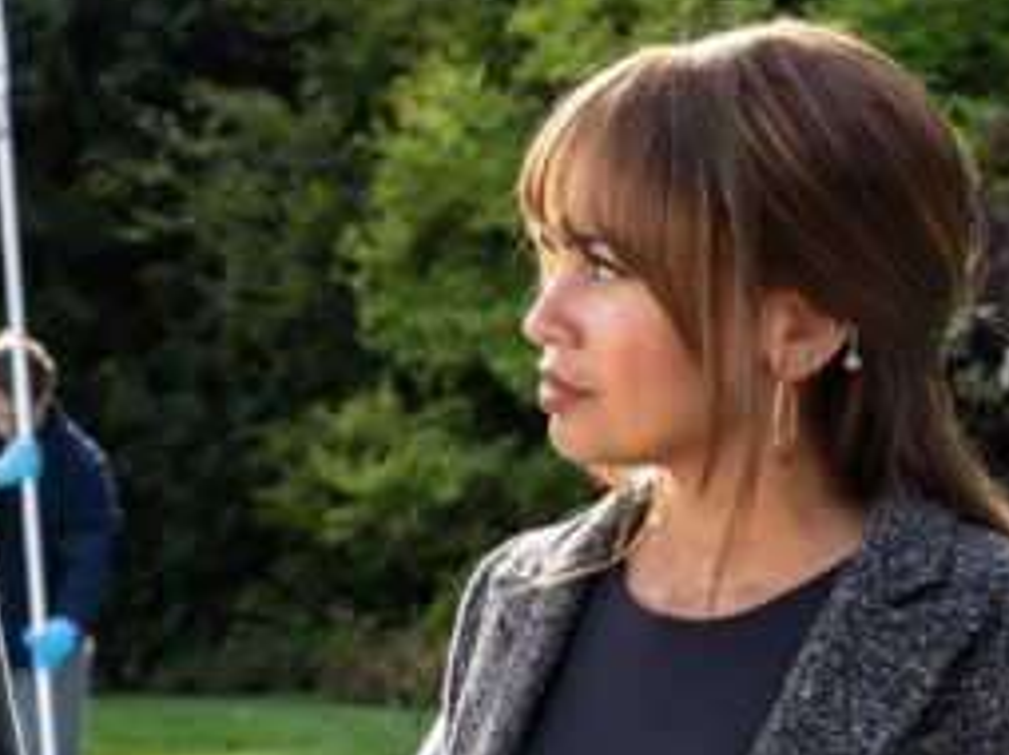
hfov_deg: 15.7
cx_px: 83
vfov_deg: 11.9
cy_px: 636
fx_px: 3611
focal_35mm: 124
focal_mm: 47
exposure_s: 1/100
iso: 200
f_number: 8
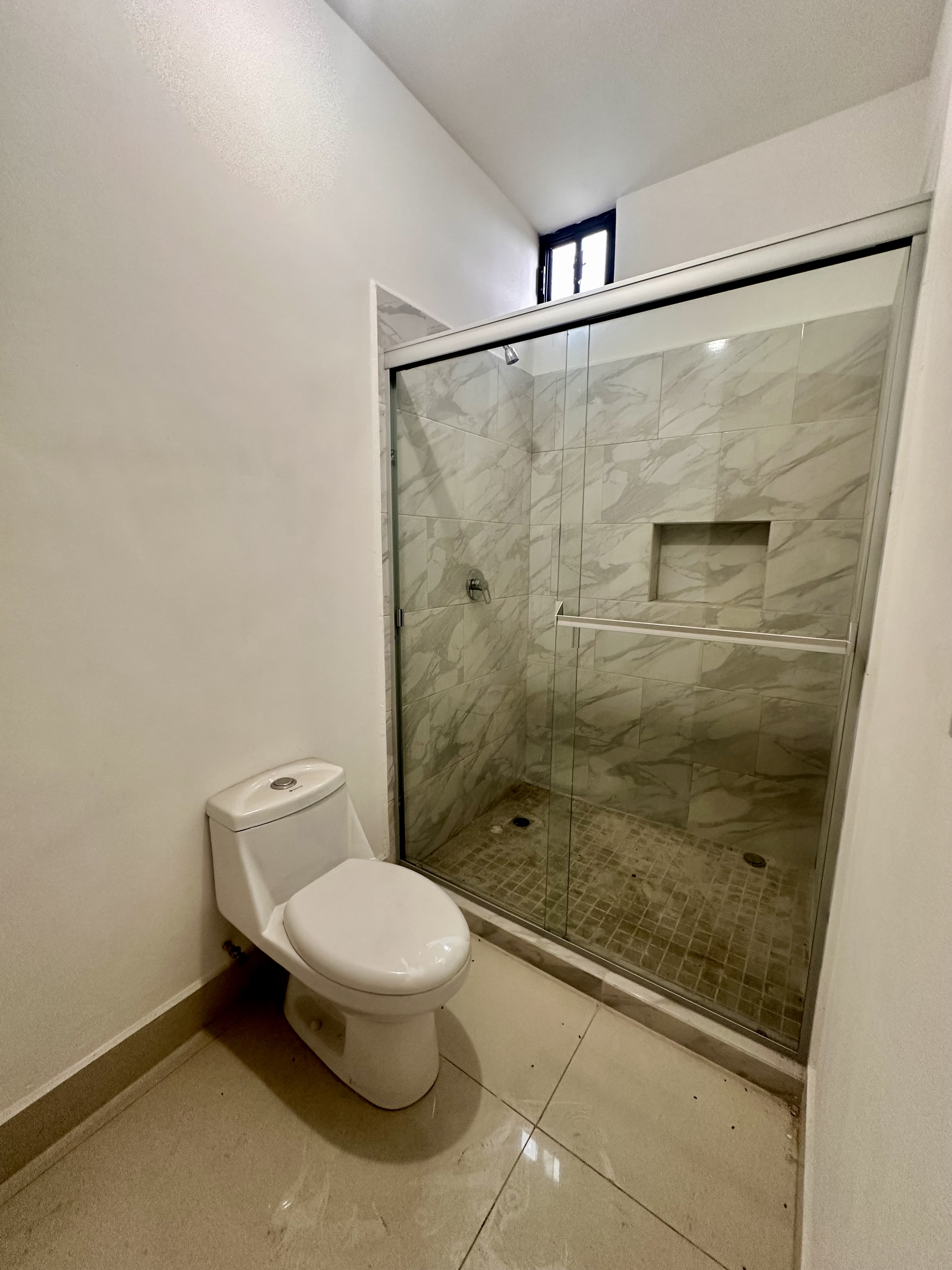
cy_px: 635
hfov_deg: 85.7
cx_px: 476
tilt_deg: -9.0
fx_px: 513
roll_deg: -1.8
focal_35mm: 14
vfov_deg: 102.1
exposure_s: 1/60
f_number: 2.2
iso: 250
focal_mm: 2.22
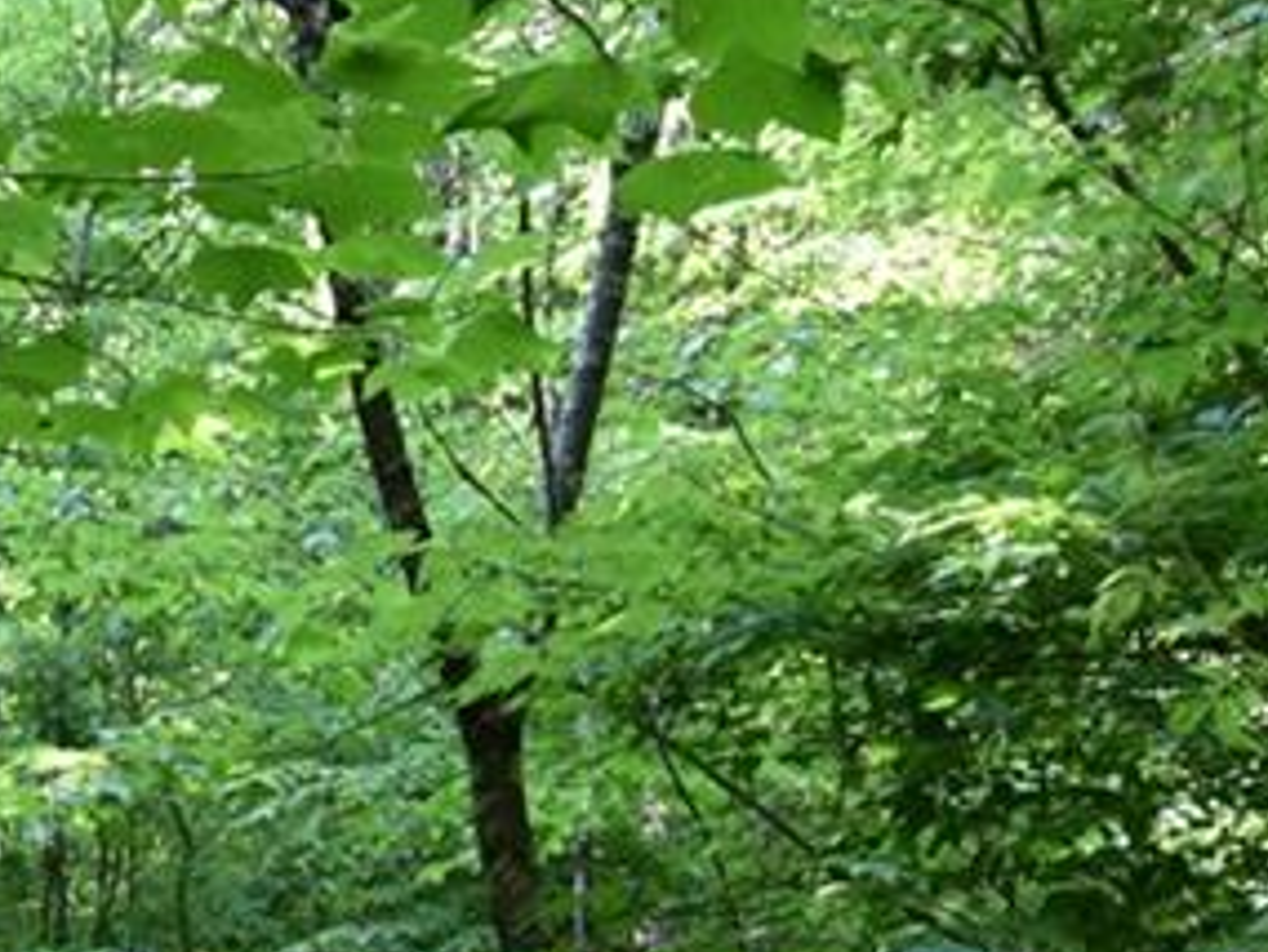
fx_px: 2848
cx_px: -267
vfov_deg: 17.5
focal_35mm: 78
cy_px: 1326
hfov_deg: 23.0
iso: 400
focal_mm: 15
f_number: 5
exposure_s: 1/100
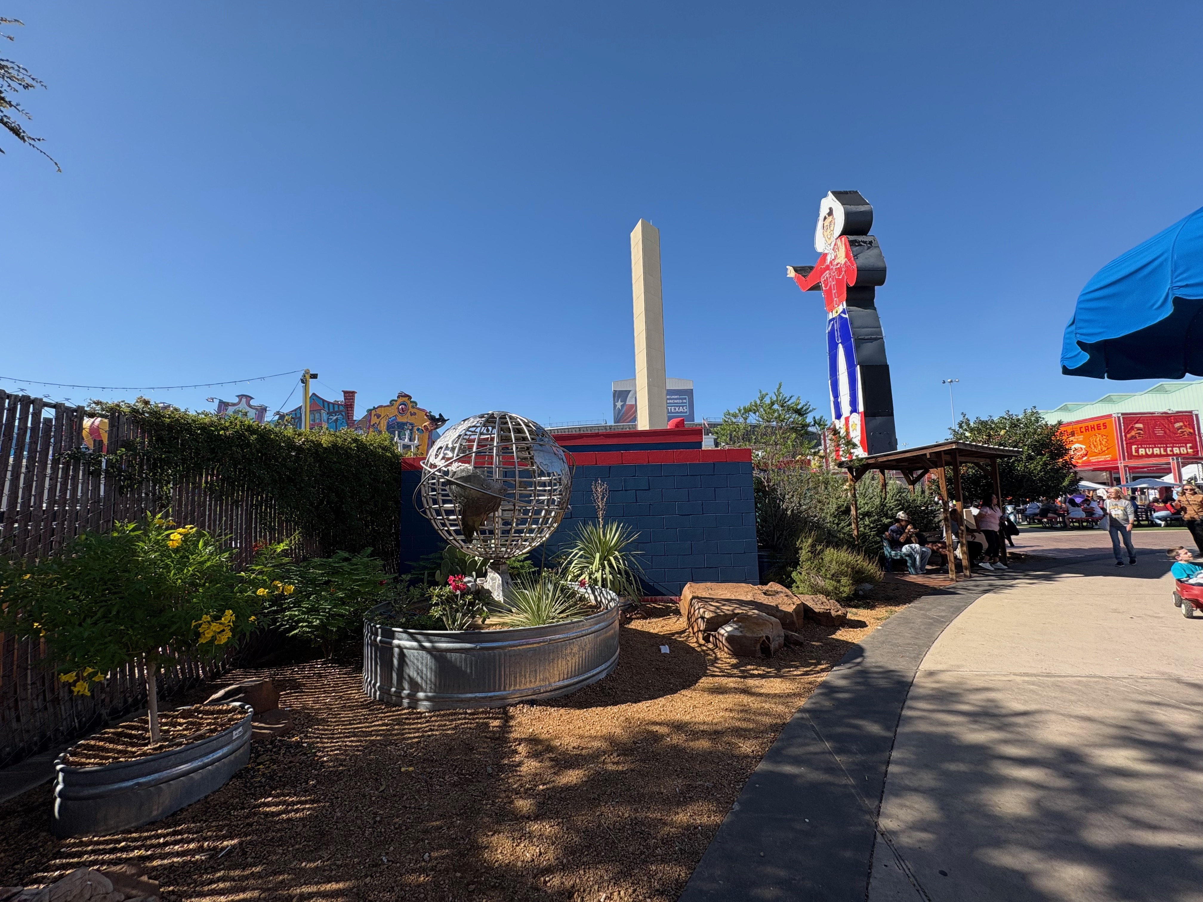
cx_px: 602
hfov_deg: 102.1
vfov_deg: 85.7
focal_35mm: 14
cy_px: 451
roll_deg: +1.7
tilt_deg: +6.8
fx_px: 487
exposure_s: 1/1256
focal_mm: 2.22
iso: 50
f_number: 2.2
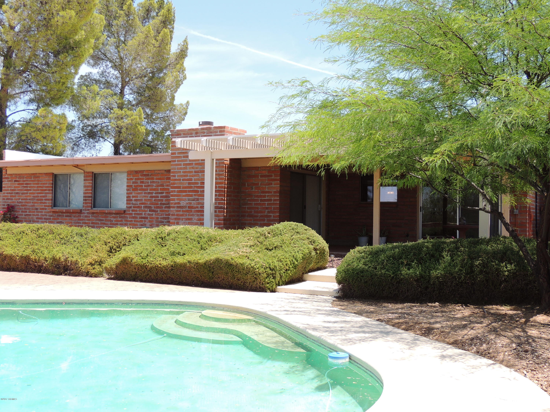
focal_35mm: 40
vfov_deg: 36.0
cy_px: 206
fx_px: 636
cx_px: 275
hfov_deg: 46.8
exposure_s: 1/500
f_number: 3.3
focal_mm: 7.1
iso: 100
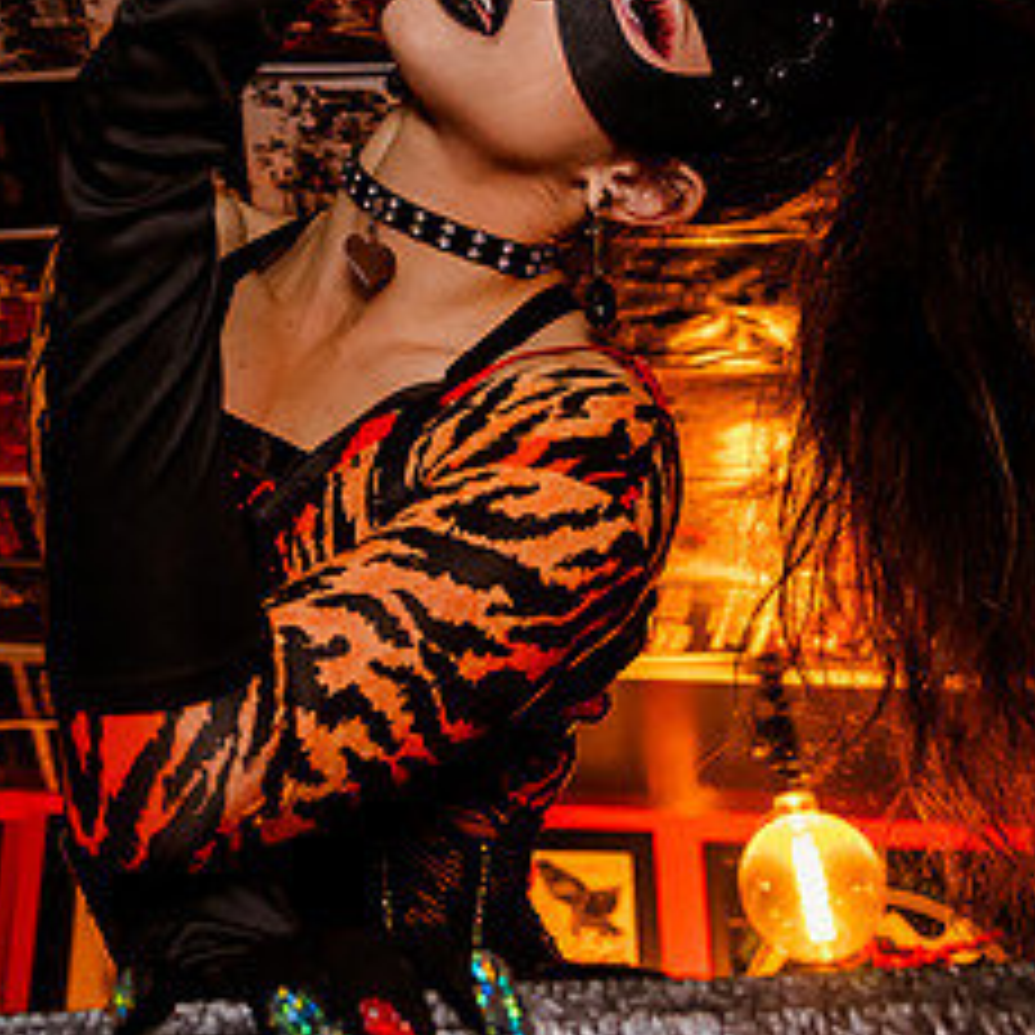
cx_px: 250
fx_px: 2097
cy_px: 131
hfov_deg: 27.3
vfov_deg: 26.9
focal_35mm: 62
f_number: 4
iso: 4000
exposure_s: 1/125
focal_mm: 24
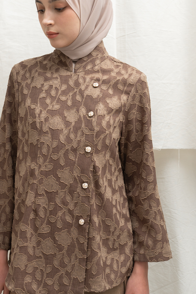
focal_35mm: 59
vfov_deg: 33.9
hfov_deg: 22.9
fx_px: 482
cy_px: 145
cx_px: 71
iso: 100
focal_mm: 36
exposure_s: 1/160
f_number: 11
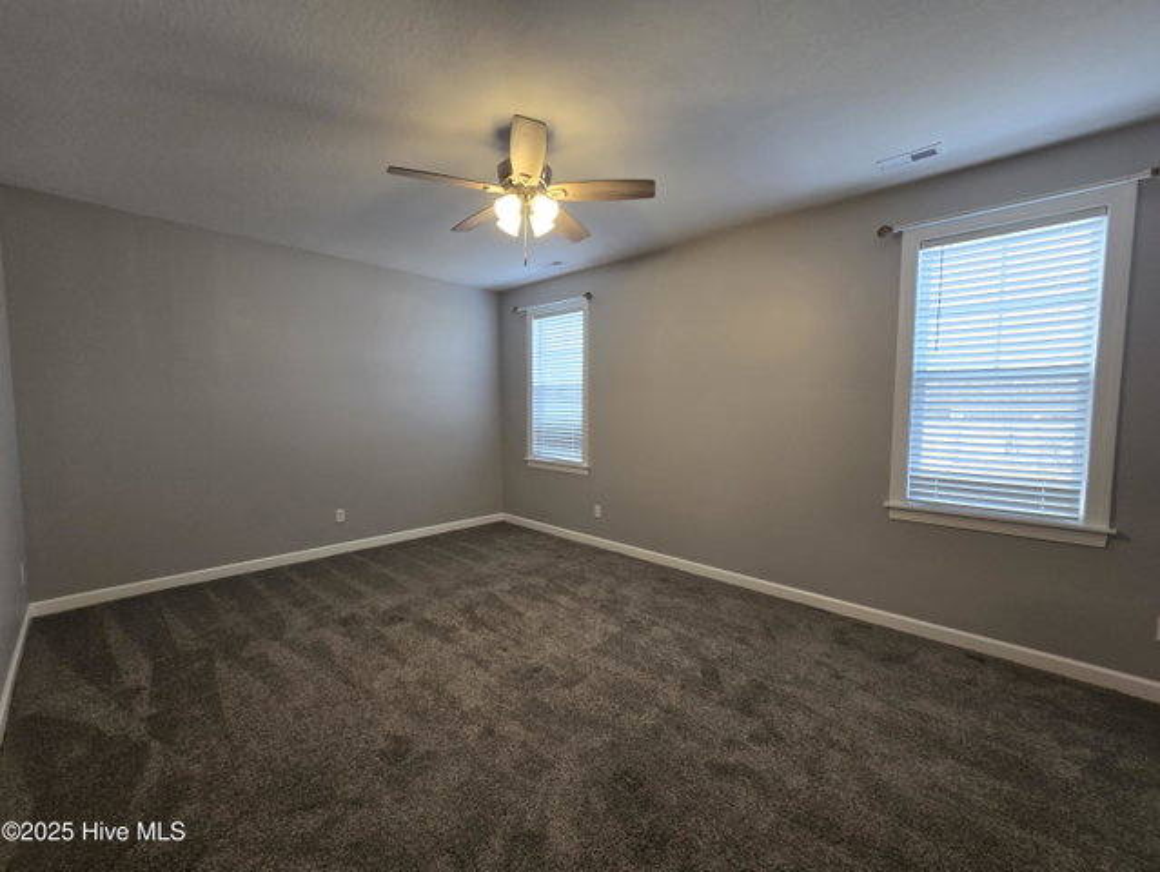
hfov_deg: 106.1
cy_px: 436
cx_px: 580
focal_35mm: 13
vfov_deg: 90.0
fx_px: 436
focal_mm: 2.2
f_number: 2.2
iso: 125
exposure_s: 1/60
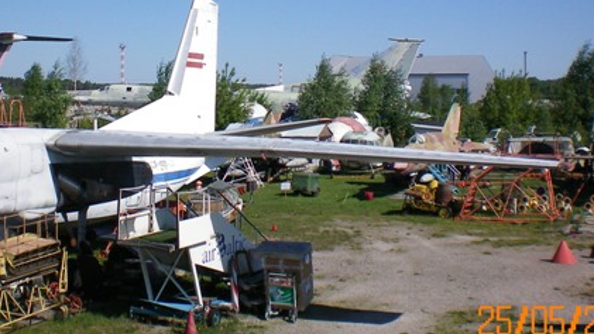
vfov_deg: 18.9
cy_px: 61
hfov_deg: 33.3
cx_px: 288
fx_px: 992
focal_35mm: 63
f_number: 4.6
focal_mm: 6.3
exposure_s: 1/1000
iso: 64
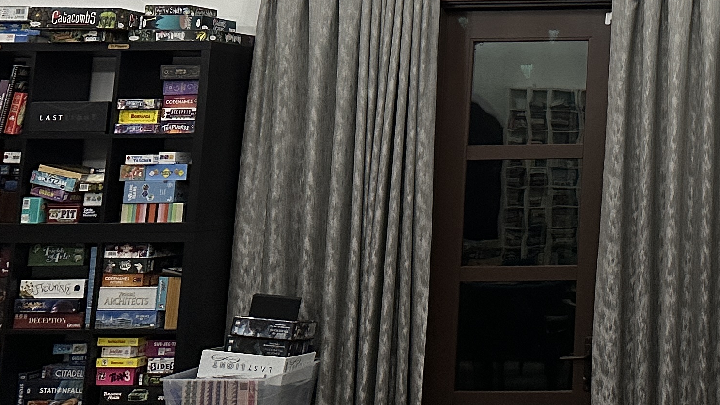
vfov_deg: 16.1
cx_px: 911
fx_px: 1355
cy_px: -119
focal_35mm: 71
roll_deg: +0.3
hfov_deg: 25.9
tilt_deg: +9.7
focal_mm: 6.86
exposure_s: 1/74
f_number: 1.78
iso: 250
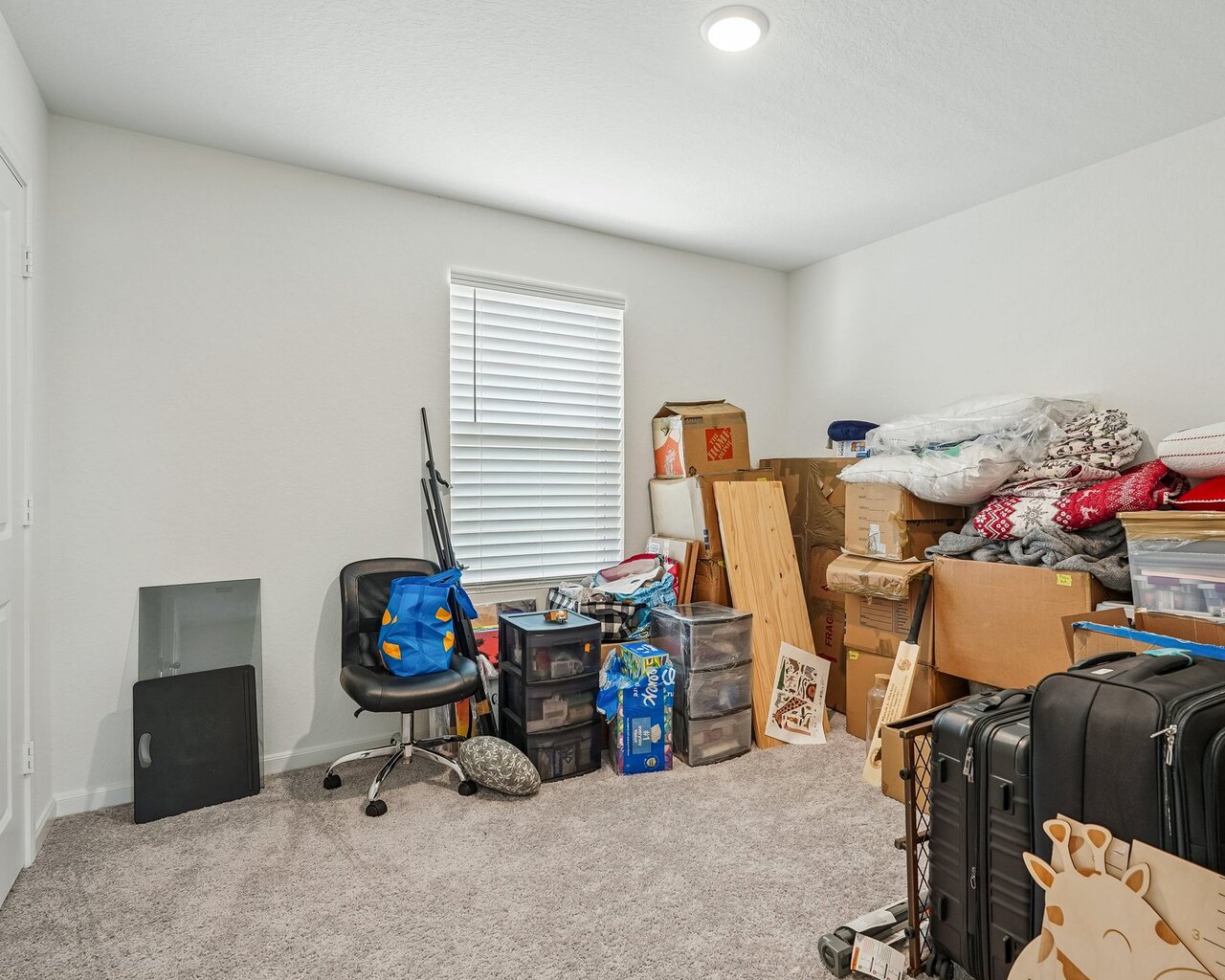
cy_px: 480
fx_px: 710
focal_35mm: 20
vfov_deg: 69.2
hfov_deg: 81.2
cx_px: 683
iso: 400
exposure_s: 1/13
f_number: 8
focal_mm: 16.5
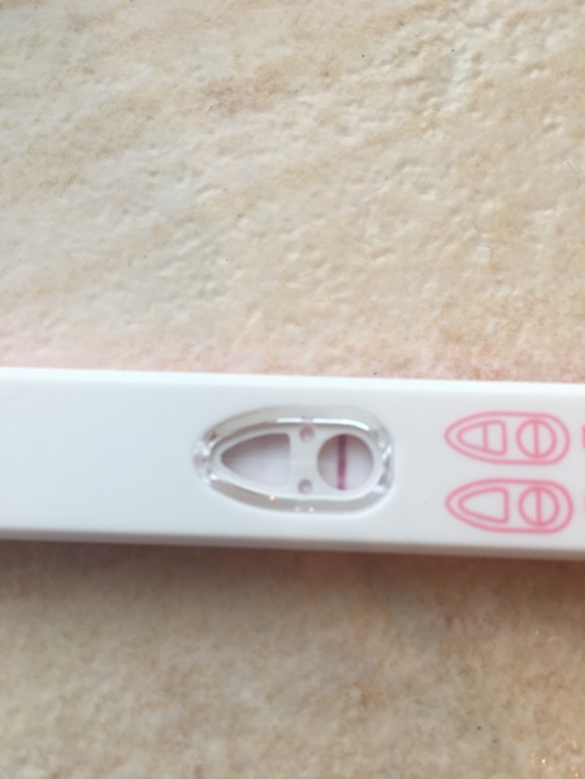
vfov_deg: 61.7
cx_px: 292
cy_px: 390
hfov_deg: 48.2
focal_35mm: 29
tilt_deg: -81.8
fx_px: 653
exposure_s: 1/50
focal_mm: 4.15
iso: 25
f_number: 2.2
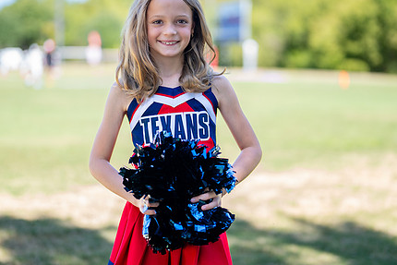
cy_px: 113
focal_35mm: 75
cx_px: 190
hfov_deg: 27.0
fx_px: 827
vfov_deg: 18.2
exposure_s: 1/1250
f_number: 1.2
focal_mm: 50
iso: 100
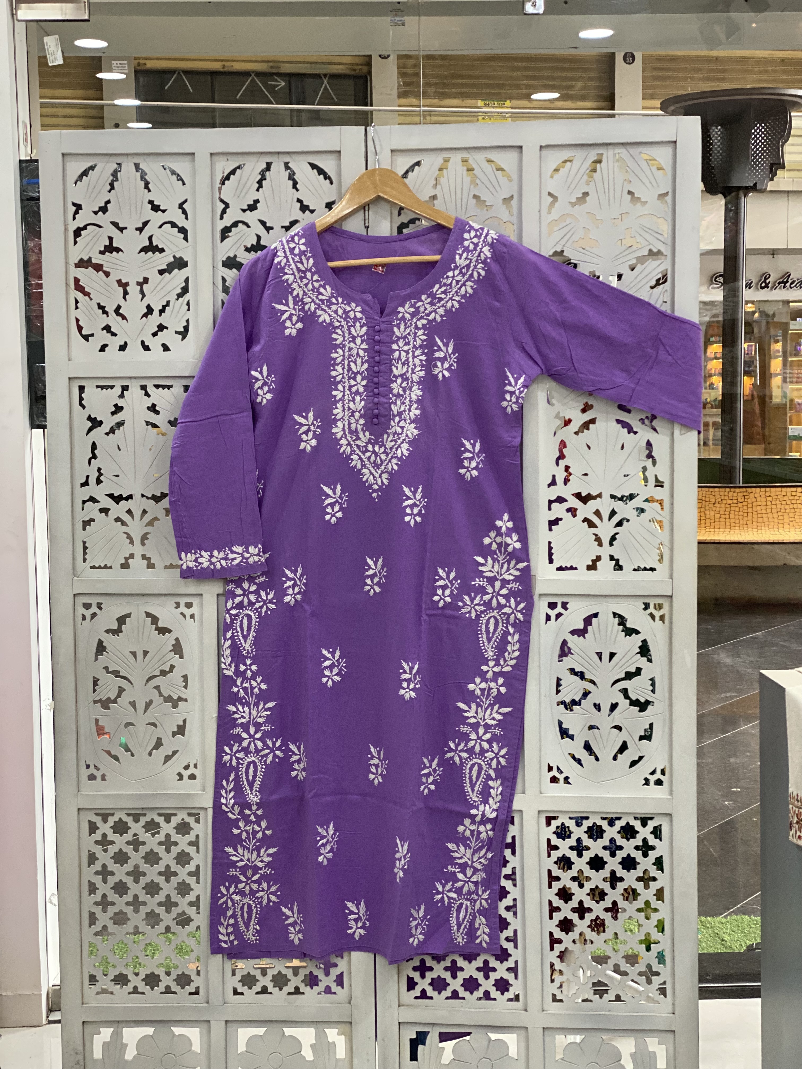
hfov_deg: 28.0
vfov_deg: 36.8
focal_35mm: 52
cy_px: 534
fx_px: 1606
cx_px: 401
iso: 250
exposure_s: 1/100
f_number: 2
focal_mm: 6
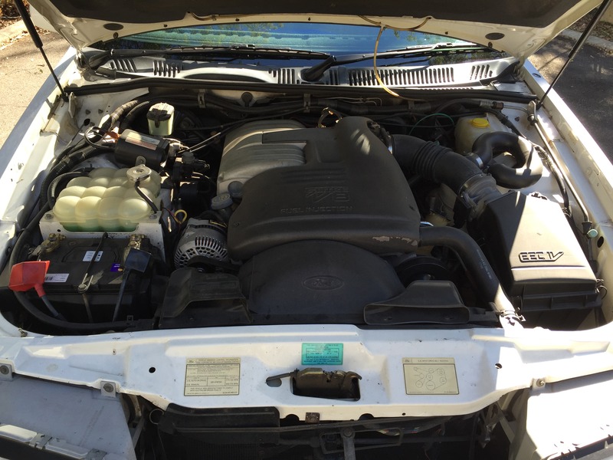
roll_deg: -4.6
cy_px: 230
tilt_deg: -34.5
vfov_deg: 48.2
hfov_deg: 61.7
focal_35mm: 29
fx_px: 514
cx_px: 306
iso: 32
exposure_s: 1/196
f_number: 2.2
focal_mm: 4.15
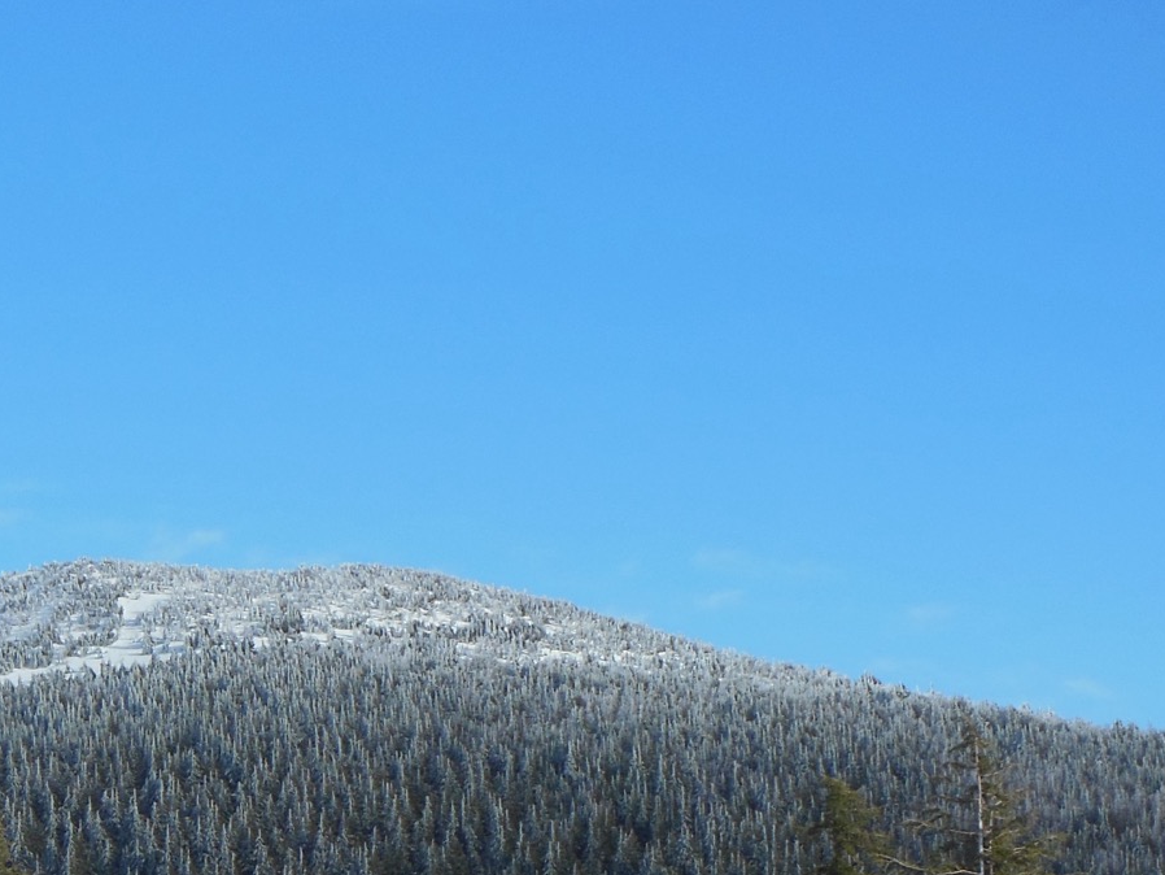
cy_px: 592
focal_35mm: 186
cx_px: 131
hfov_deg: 10.6
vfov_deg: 8.0
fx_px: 6261
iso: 125
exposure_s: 1/640
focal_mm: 15.5
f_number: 4.6
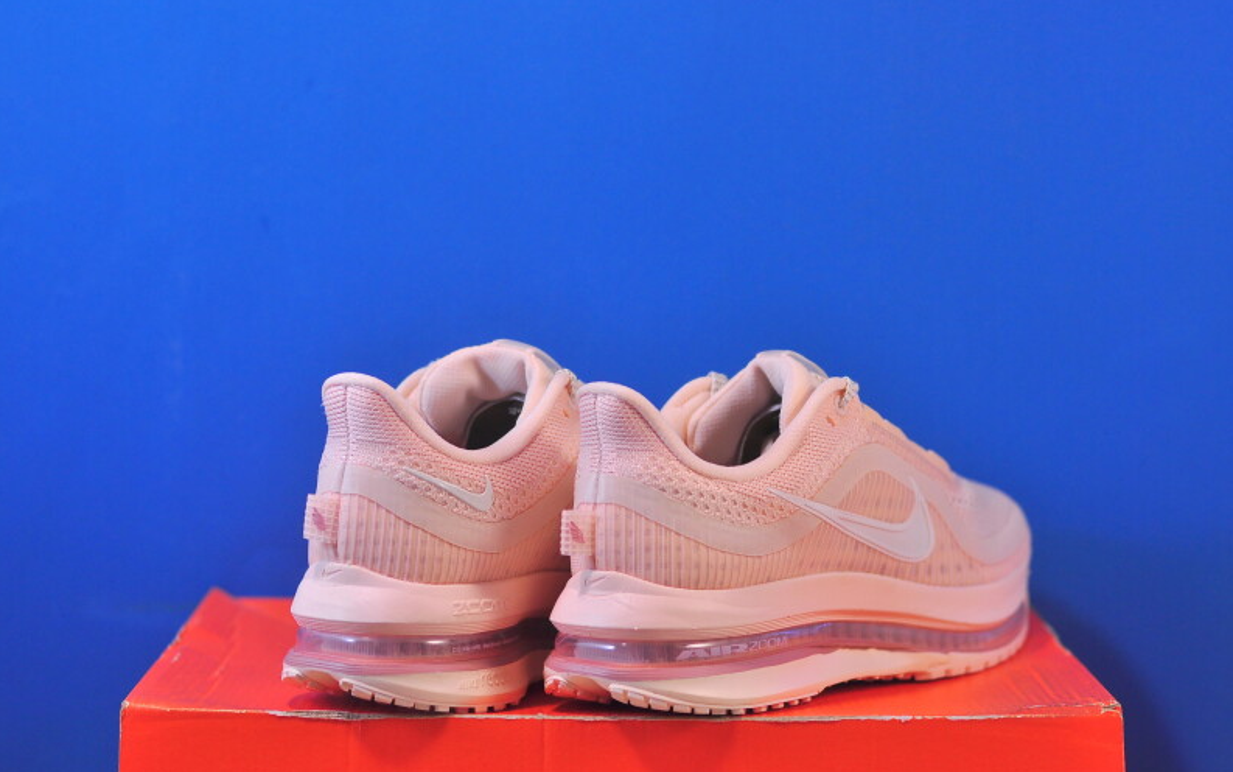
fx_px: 2588
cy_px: 371
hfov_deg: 26.8
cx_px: 617
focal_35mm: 77
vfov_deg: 16.9
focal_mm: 50
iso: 250
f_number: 2.8
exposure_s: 1/320
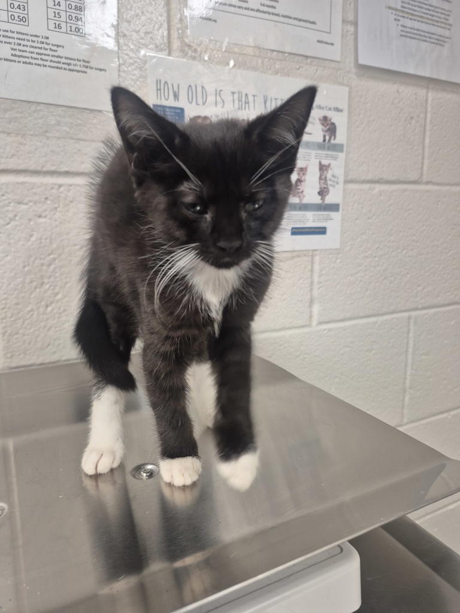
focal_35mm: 23
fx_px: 408
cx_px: 230
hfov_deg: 58.9
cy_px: 306
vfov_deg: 73.9
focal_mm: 5.4
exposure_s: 1/53
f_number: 1.8
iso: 200
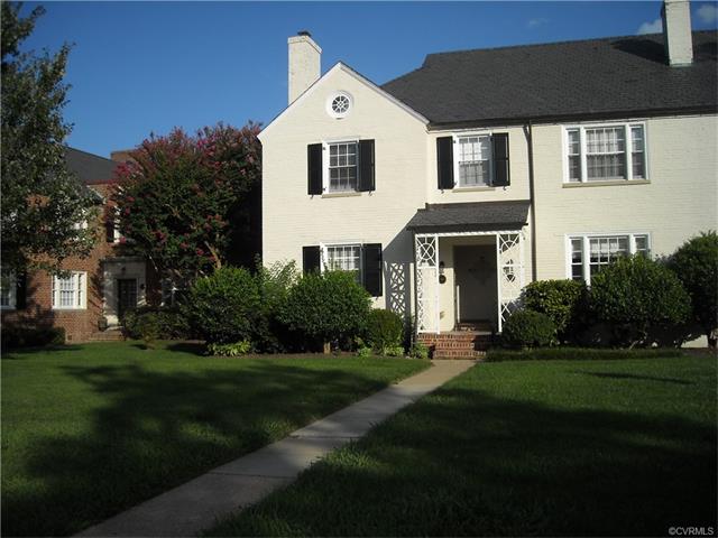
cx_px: 359
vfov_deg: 40.7
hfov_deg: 52.6
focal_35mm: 35
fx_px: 726
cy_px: 269
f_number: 5.6
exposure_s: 1/458
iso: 64
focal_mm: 5.7
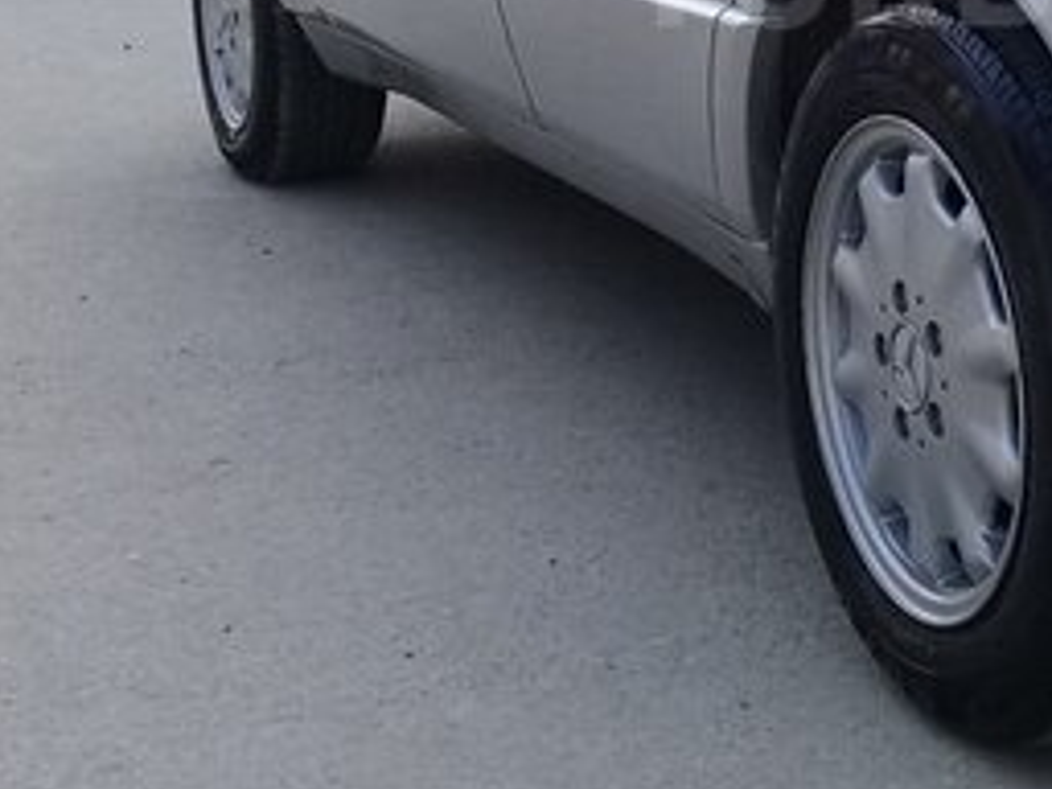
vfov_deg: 17.9
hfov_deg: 23.4
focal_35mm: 80
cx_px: 1044
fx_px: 2431
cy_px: -35
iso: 50
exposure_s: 1/561
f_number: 2.2
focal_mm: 3.3
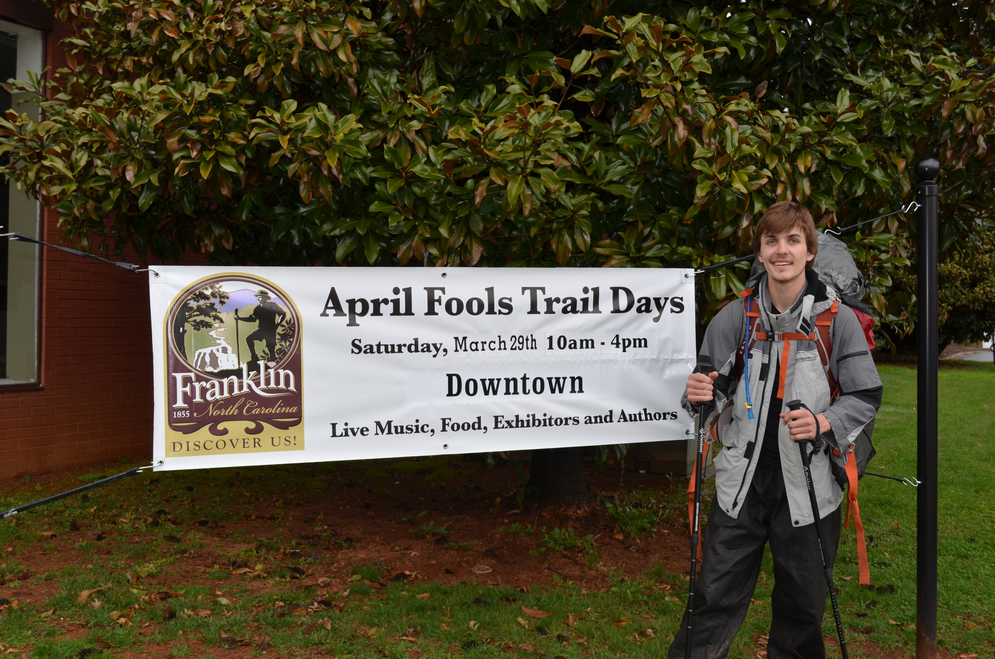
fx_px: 1158
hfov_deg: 46.5
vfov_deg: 31.8
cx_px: 498
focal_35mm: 42
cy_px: 330
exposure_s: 1/200
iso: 100
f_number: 6.3
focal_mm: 28
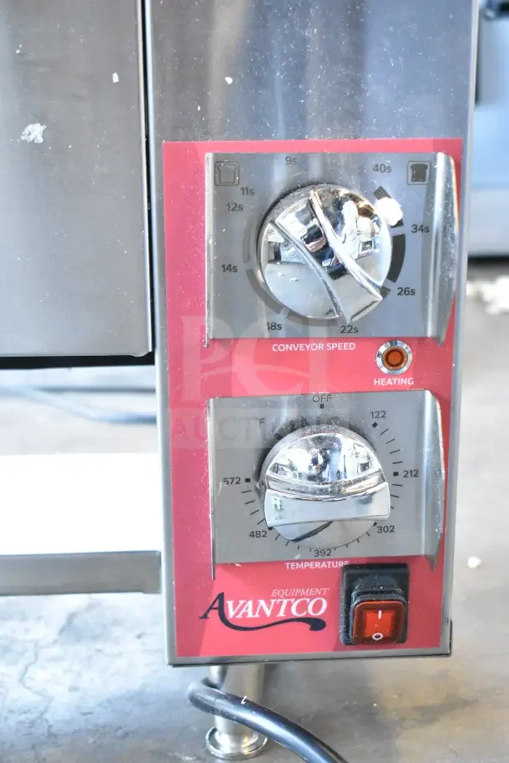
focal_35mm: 57
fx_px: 1208
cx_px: 254
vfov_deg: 35.0
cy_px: 382
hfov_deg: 23.8
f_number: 4.8
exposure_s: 1/60
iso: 5000
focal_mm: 38
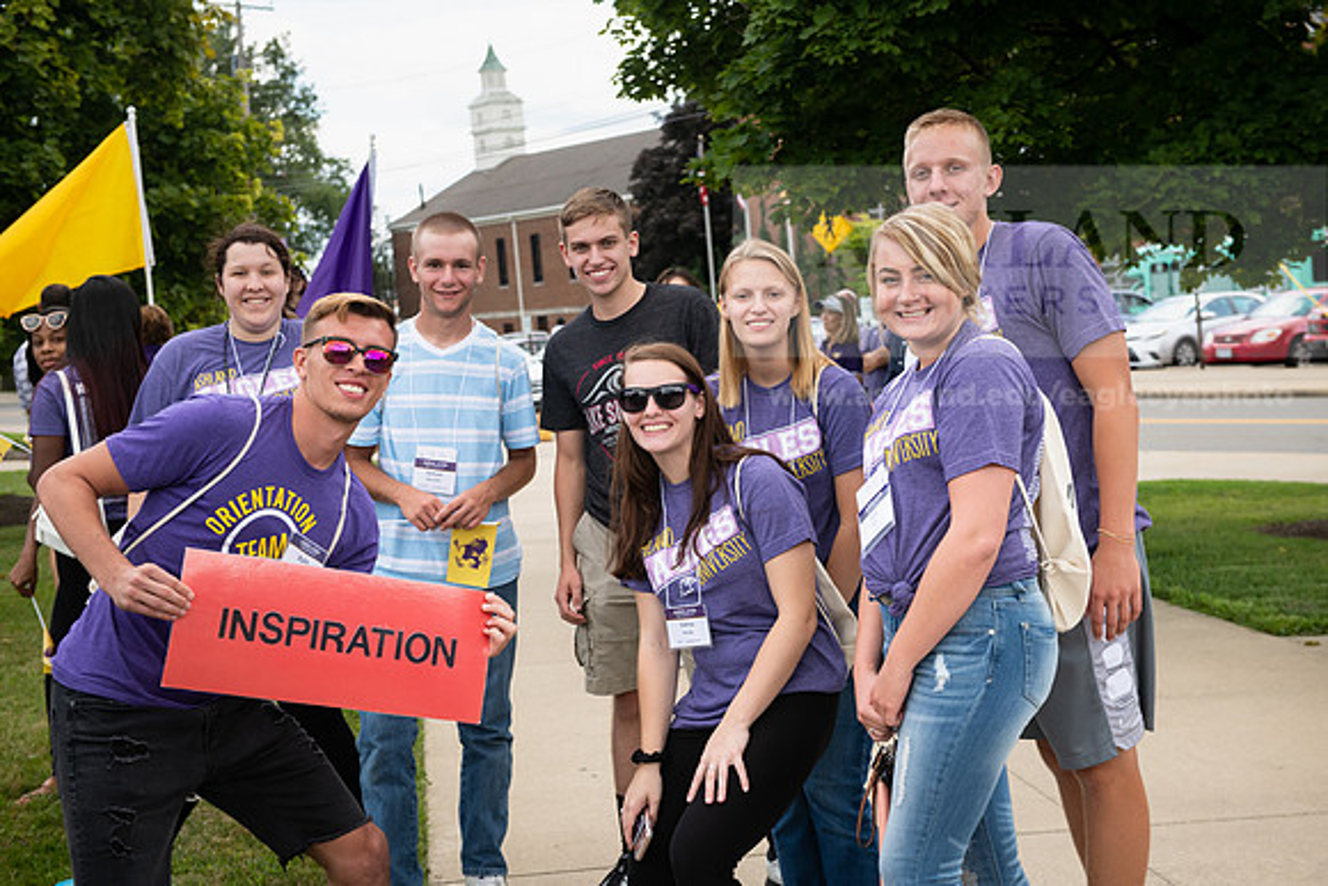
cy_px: 443
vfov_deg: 24.6
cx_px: 664
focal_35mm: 55
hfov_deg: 36.2
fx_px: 2029
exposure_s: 1/400
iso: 320
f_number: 5.6
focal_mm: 55
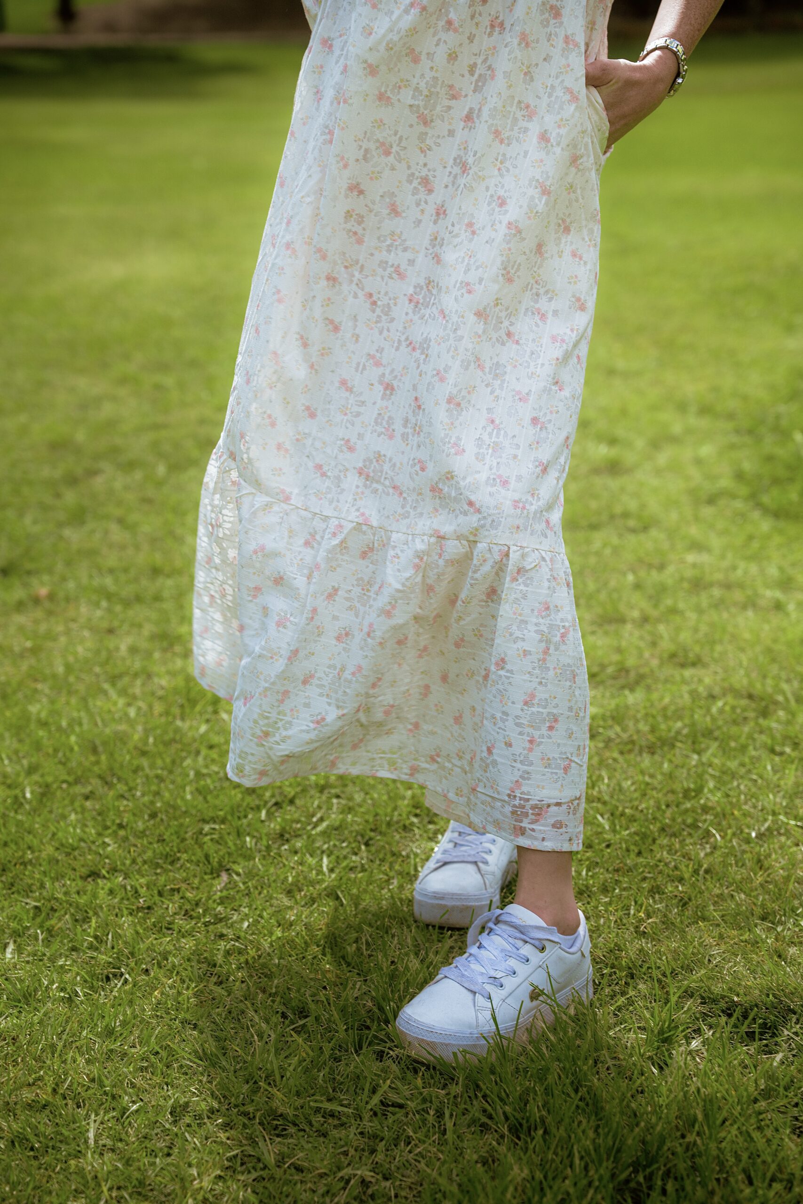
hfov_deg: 19.5
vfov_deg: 28.8
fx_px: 2342
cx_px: 402
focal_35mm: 70
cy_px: 602
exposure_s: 1/160
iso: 160
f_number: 4
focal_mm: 70
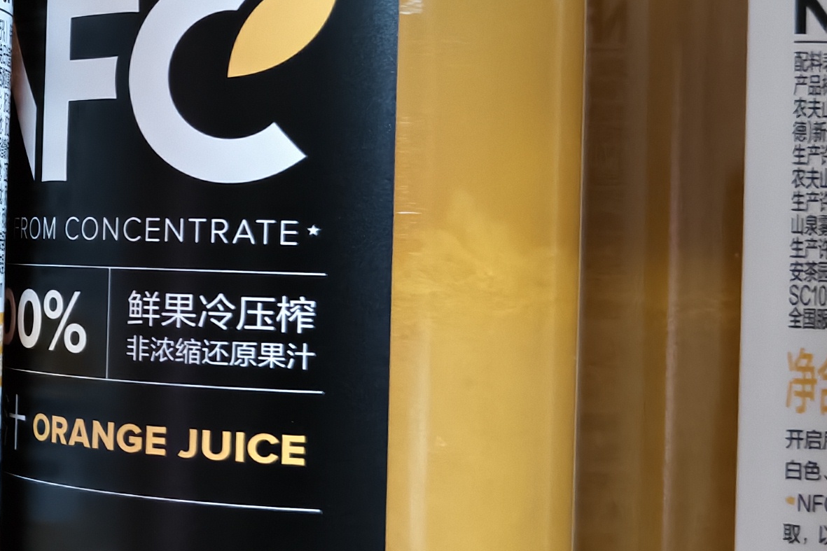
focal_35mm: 83
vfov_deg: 16.4
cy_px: 212
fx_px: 1906
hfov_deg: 21.7
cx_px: -291
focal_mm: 5.56
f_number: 1.88
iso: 433
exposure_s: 1/50
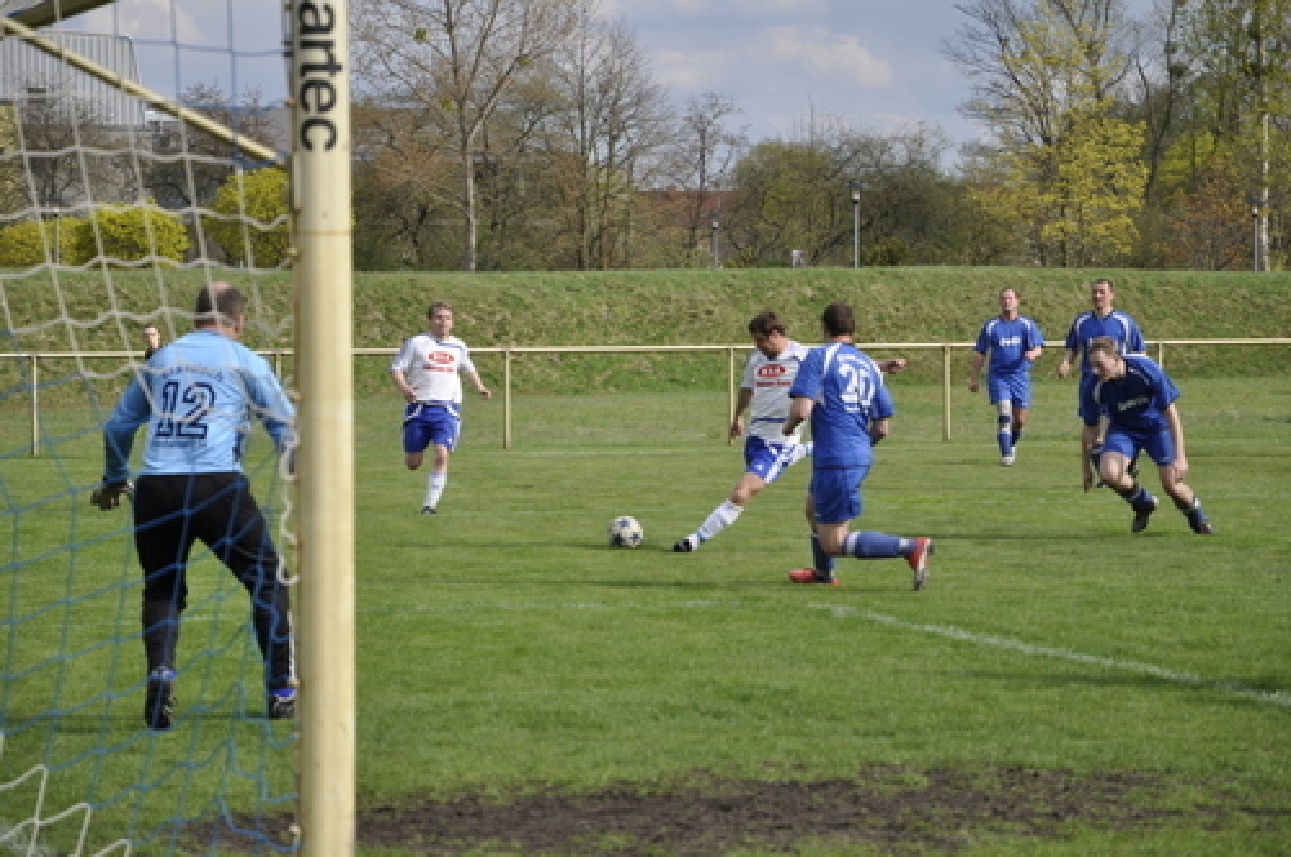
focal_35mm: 128
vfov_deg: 10.7
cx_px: 646
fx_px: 4566
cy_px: 428
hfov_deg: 16.1
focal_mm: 85
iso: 400
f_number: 5.6
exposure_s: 1/1250
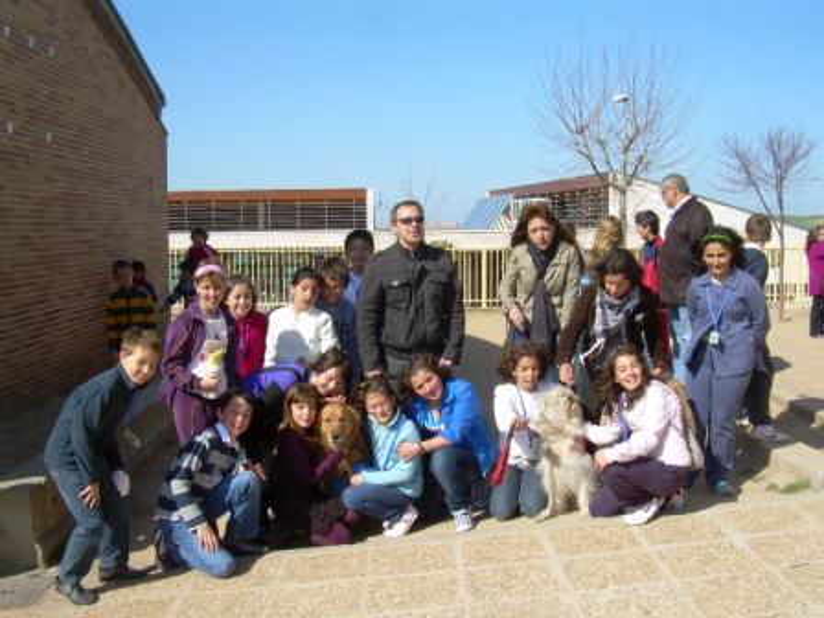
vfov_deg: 37.7
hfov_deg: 49.0
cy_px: 309
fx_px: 905
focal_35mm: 38
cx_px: 412
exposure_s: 1/386
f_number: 4.6
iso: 50
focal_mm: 6.3
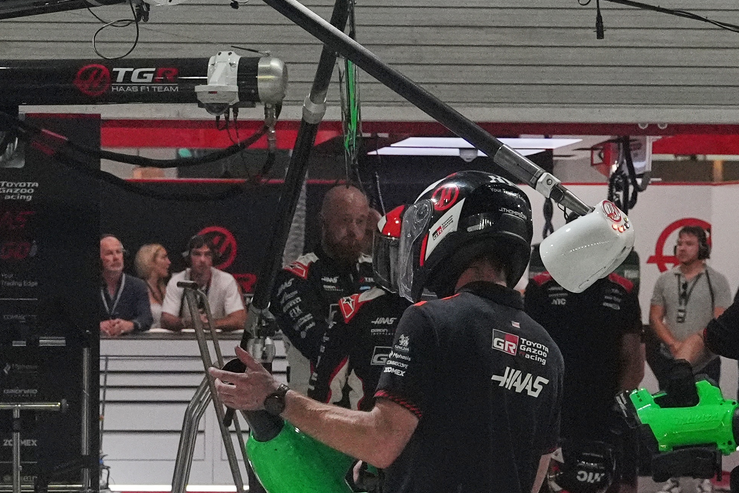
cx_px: 146
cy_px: 449
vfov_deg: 8.9
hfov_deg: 13.3
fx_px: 3161
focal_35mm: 154
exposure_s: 1/3200
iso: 5000
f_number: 4.5
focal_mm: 50
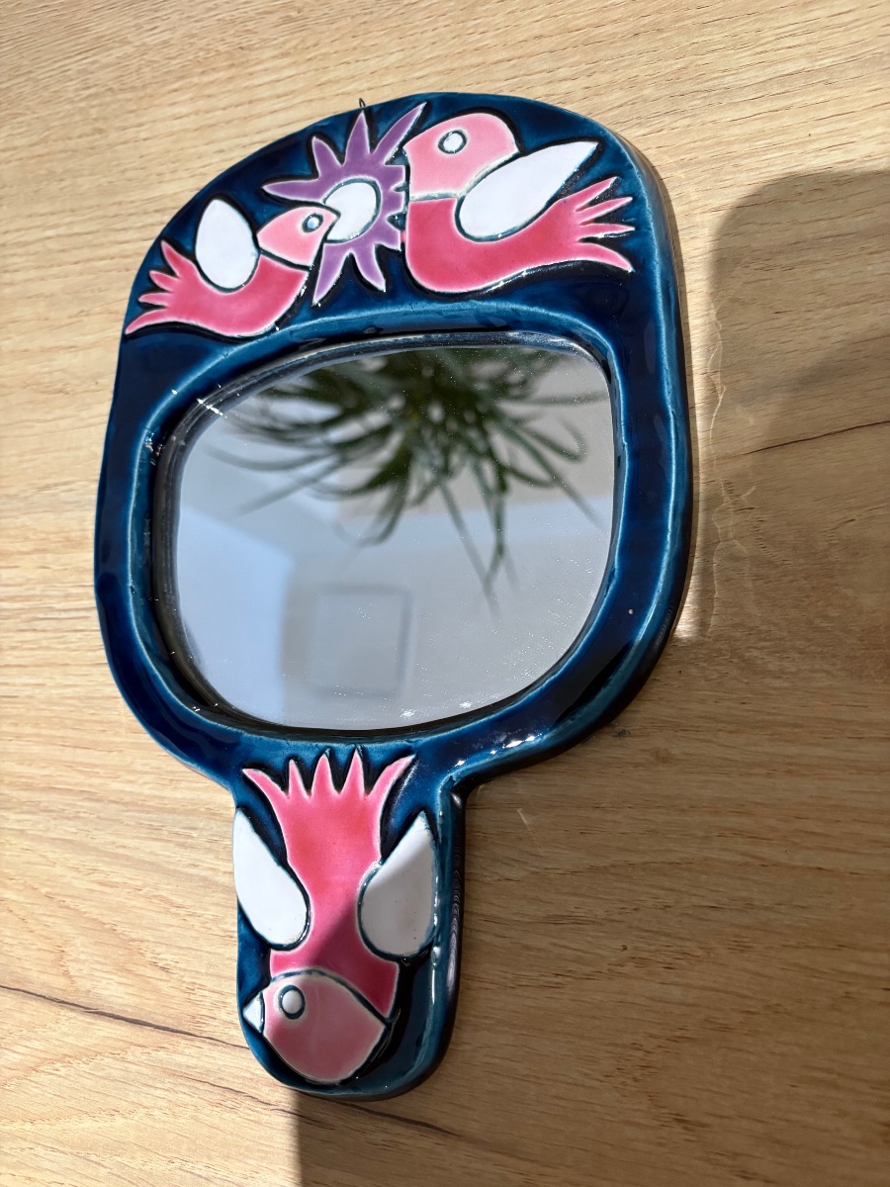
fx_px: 891
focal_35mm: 26
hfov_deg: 53.1
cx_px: 445
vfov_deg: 67.3
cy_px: 594
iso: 320
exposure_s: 1/50
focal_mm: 5.96
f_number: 1.6
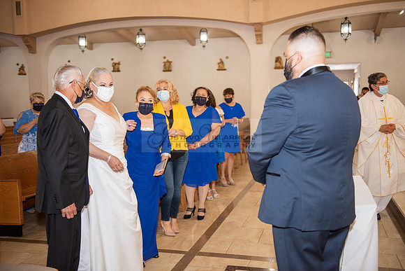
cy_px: 136
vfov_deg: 33.4
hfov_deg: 48.4
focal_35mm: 40
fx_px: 450
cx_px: 202
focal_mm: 40
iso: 1000
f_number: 2.8
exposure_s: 1/160
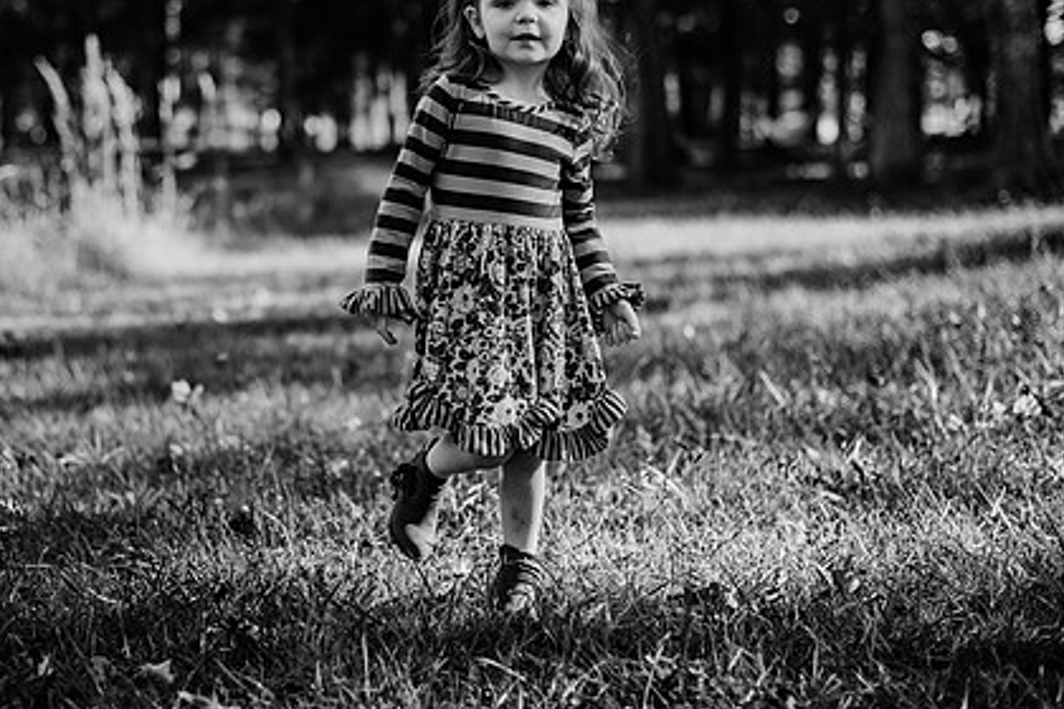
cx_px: 423
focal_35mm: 69
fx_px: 2039
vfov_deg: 19.7
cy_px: 234
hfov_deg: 29.2
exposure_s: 1/1000
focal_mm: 50
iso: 200
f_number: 2
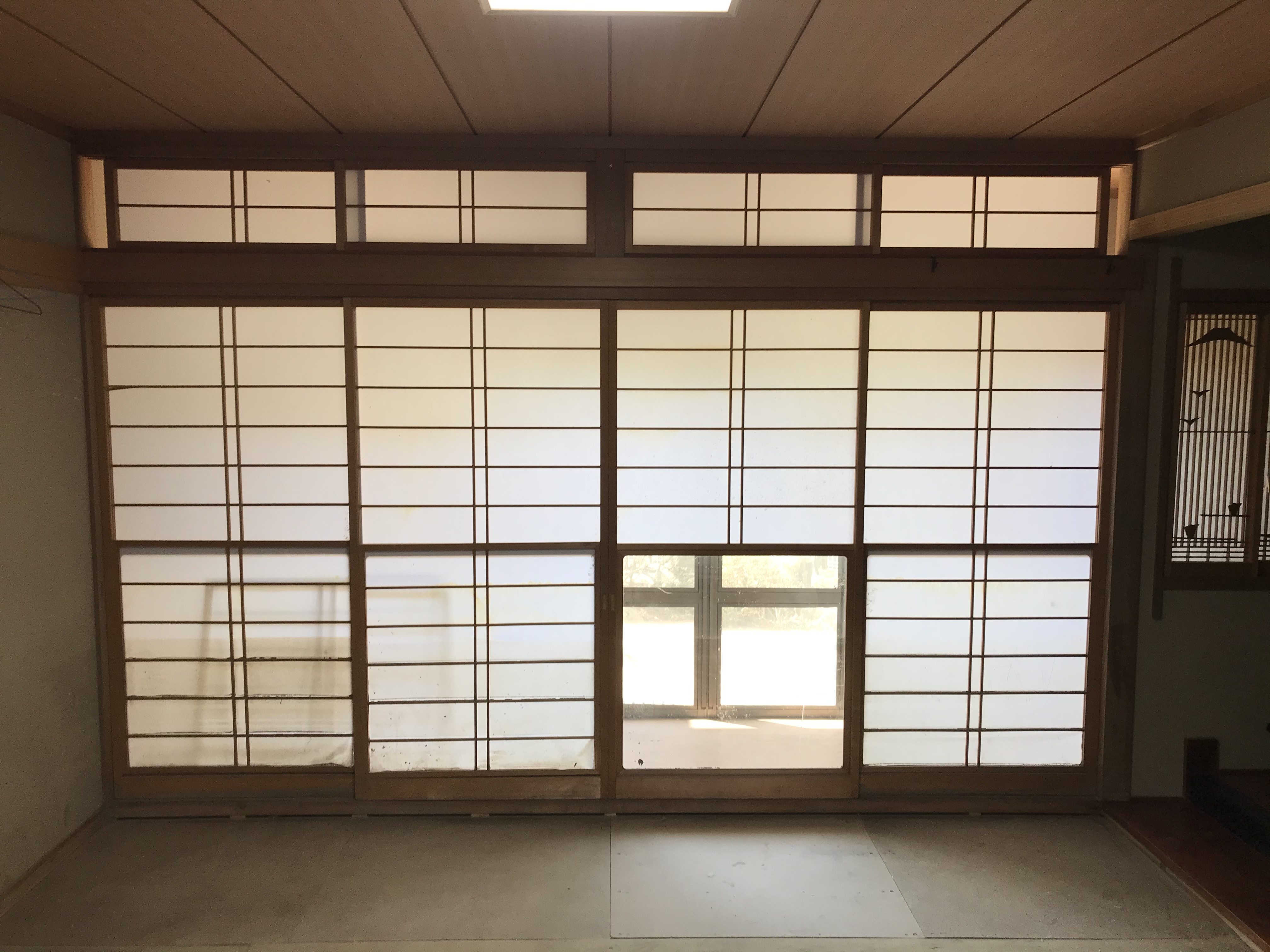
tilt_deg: -6.6
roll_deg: -0.3
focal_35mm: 28
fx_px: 1027
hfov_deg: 63.4
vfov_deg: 49.7
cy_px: 476
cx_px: 635
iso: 20
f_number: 1.8
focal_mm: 3.99
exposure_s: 1/60
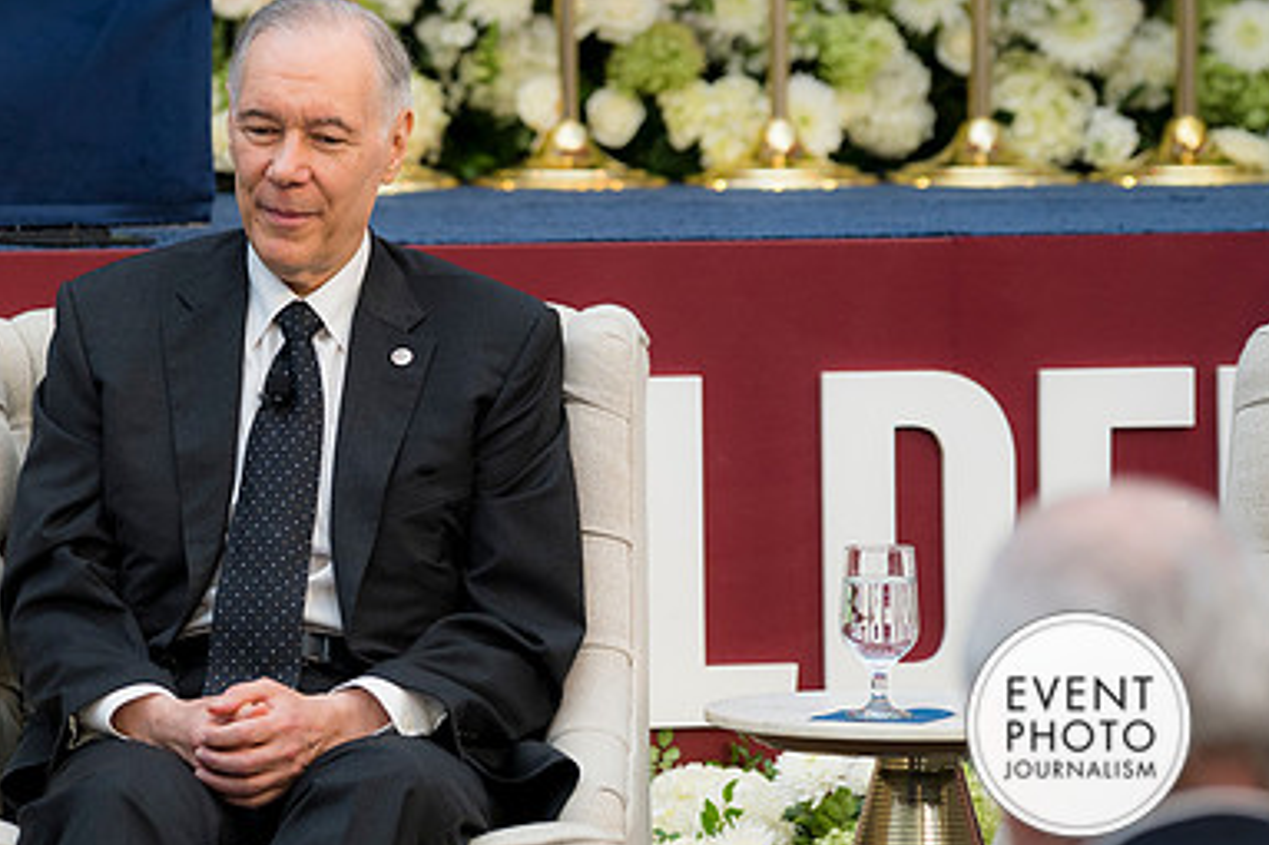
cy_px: 305
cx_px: 341
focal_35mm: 238
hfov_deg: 8.6
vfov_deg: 5.8
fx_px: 8385
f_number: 2.8
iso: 280
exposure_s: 1/320
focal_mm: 105
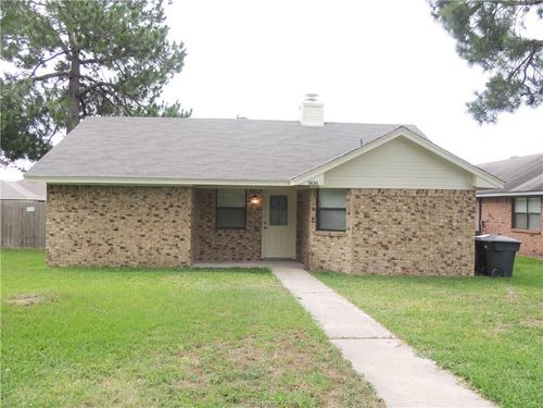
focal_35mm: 30
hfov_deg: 60.0
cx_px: 272
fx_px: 471
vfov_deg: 46.8
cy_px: 204
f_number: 3.1
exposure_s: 1/125
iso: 100
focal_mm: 5.3
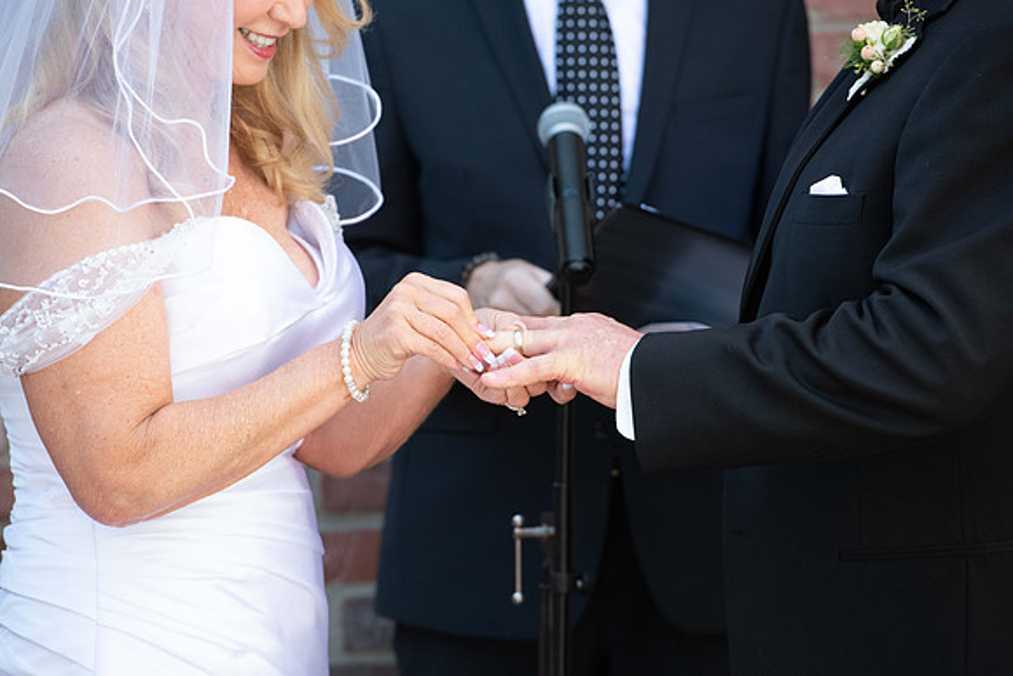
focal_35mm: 200
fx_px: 5629
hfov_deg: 10.3
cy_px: 338
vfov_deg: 6.9
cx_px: 506
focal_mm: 200
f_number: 5
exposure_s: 1/640
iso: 1250
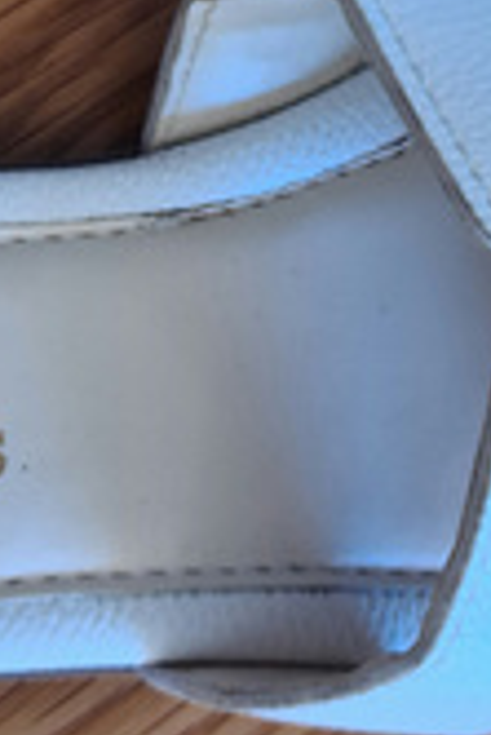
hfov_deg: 14.6
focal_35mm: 94
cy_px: 190
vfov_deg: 21.5
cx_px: 314
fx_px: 1919
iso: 50
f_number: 1.8
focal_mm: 7
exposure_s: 1/50
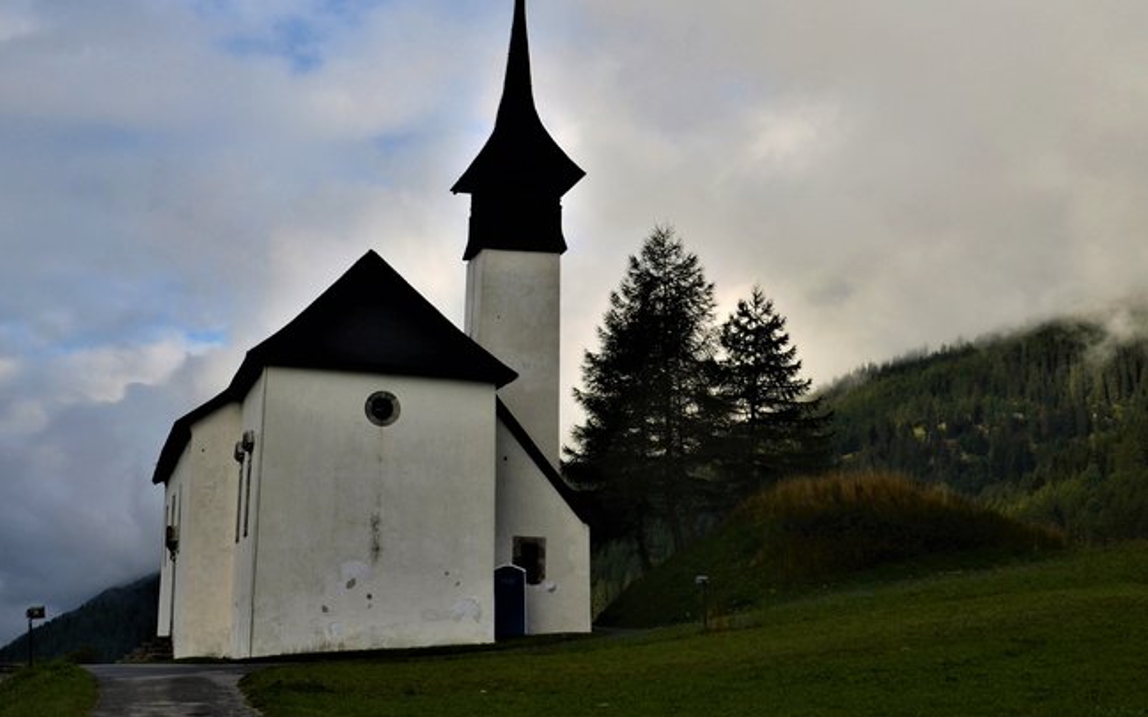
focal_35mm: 64
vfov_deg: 20.3
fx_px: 2002
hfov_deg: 31.9
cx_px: 478
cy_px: 299
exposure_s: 1/250
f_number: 10
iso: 320
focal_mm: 34
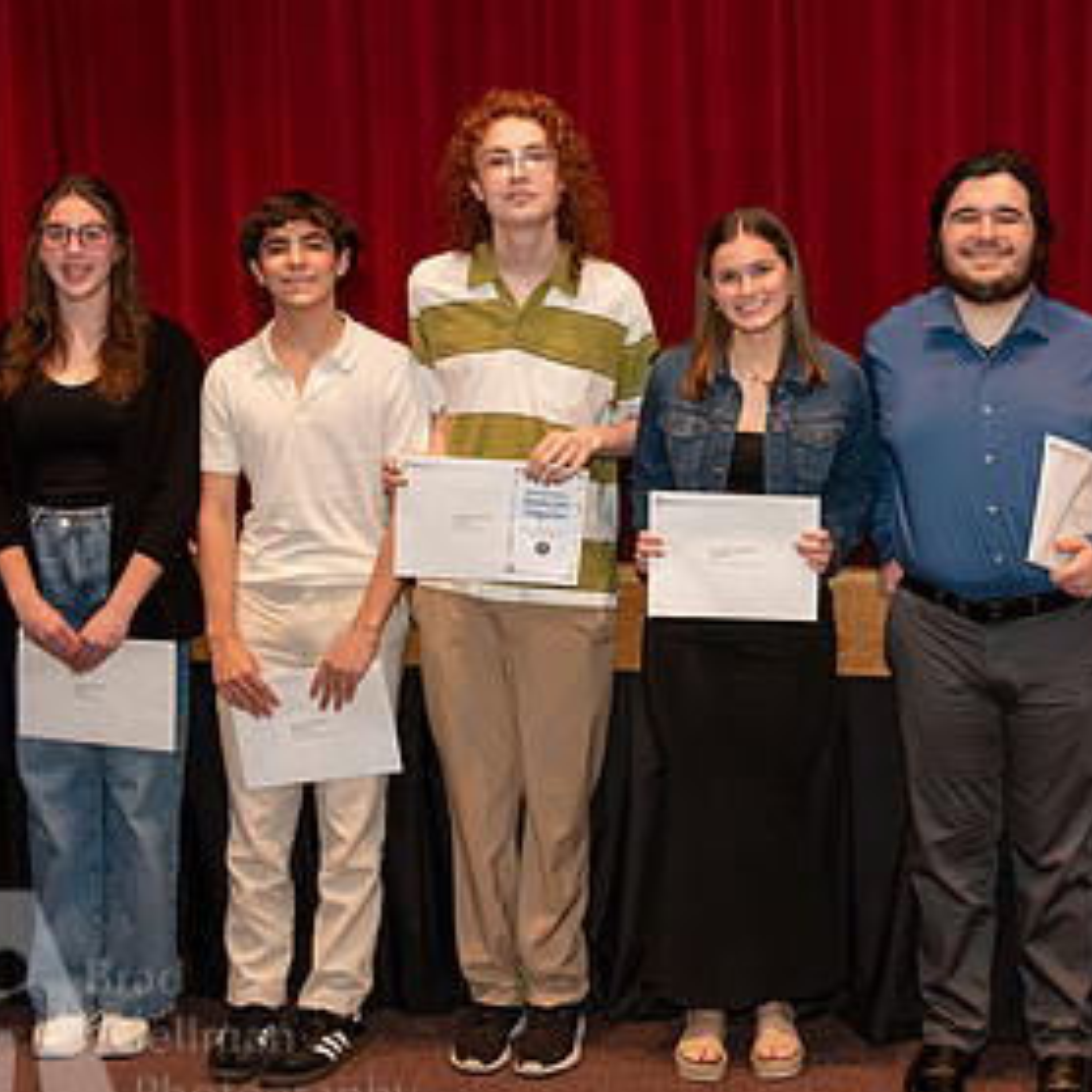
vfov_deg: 23.4
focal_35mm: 74
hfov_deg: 23.3
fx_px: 2641
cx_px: 695
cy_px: 499
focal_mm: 38
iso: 1600
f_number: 4.5
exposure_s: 1/100
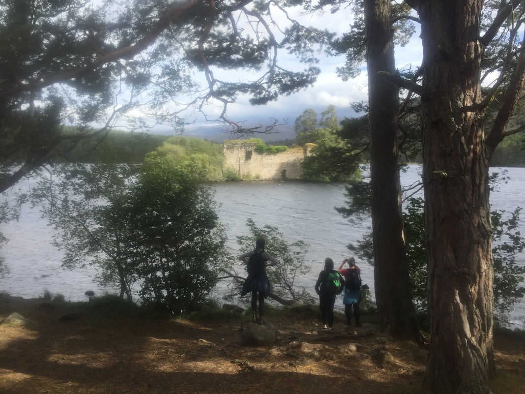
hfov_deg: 61.7
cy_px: 197
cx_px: 262
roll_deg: -0.4
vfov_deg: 48.2
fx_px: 440
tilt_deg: -4.4
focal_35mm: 29
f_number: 2.2
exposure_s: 1/1163
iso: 32
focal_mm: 4.15
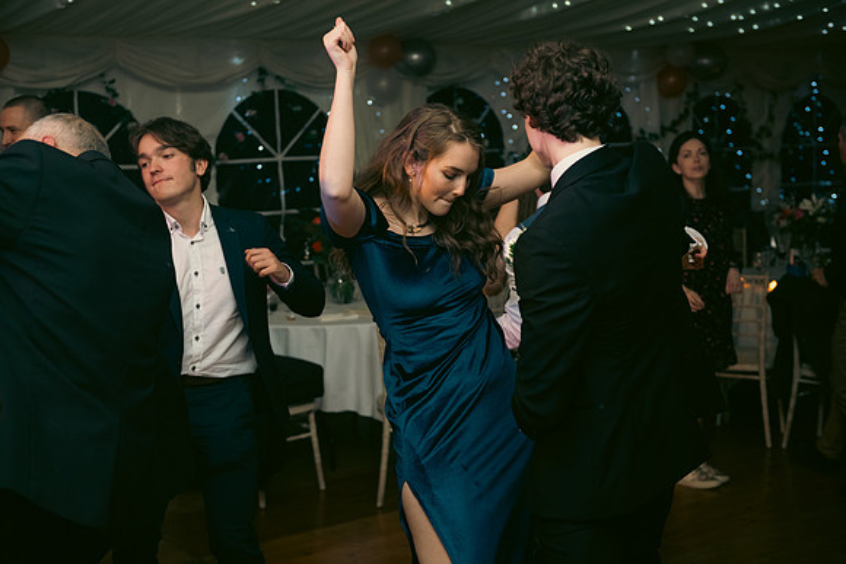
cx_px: 423
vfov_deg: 26.0
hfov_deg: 38.2
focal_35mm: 52
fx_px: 1222
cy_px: 282
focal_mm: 52
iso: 800
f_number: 3.5
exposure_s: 1/160
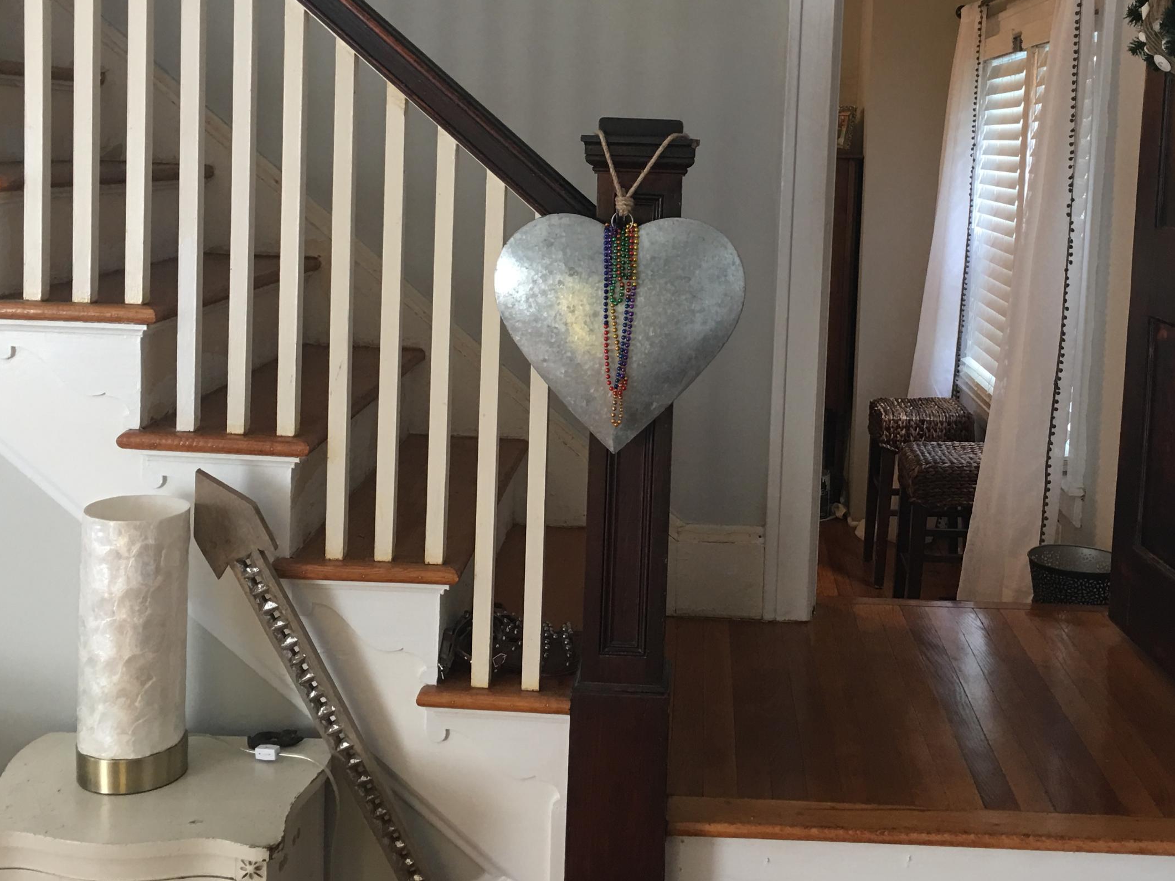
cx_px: 642
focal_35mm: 41
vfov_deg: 34.8
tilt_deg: -5.3
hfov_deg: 45.7
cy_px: 291
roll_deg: -2.6
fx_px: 1392
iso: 32
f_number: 2.2
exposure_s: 1/15
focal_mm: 4.15
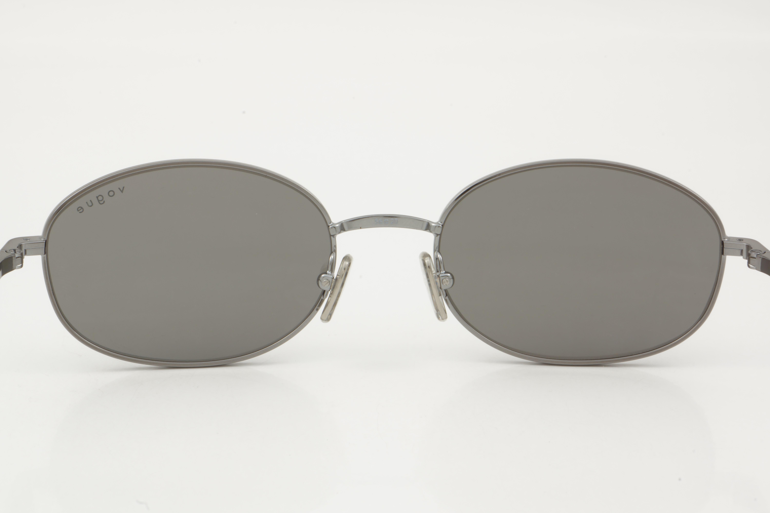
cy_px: 256
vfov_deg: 16.6
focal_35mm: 82
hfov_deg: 24.6
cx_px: 385
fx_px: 1764
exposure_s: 1/2
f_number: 32
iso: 100
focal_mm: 55
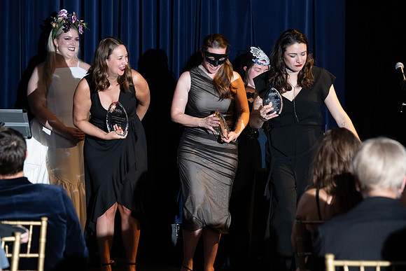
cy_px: 136
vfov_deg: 9.2
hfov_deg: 13.7
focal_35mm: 150
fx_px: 1692
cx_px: 203
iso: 2500
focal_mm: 150
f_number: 5
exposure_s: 1/200
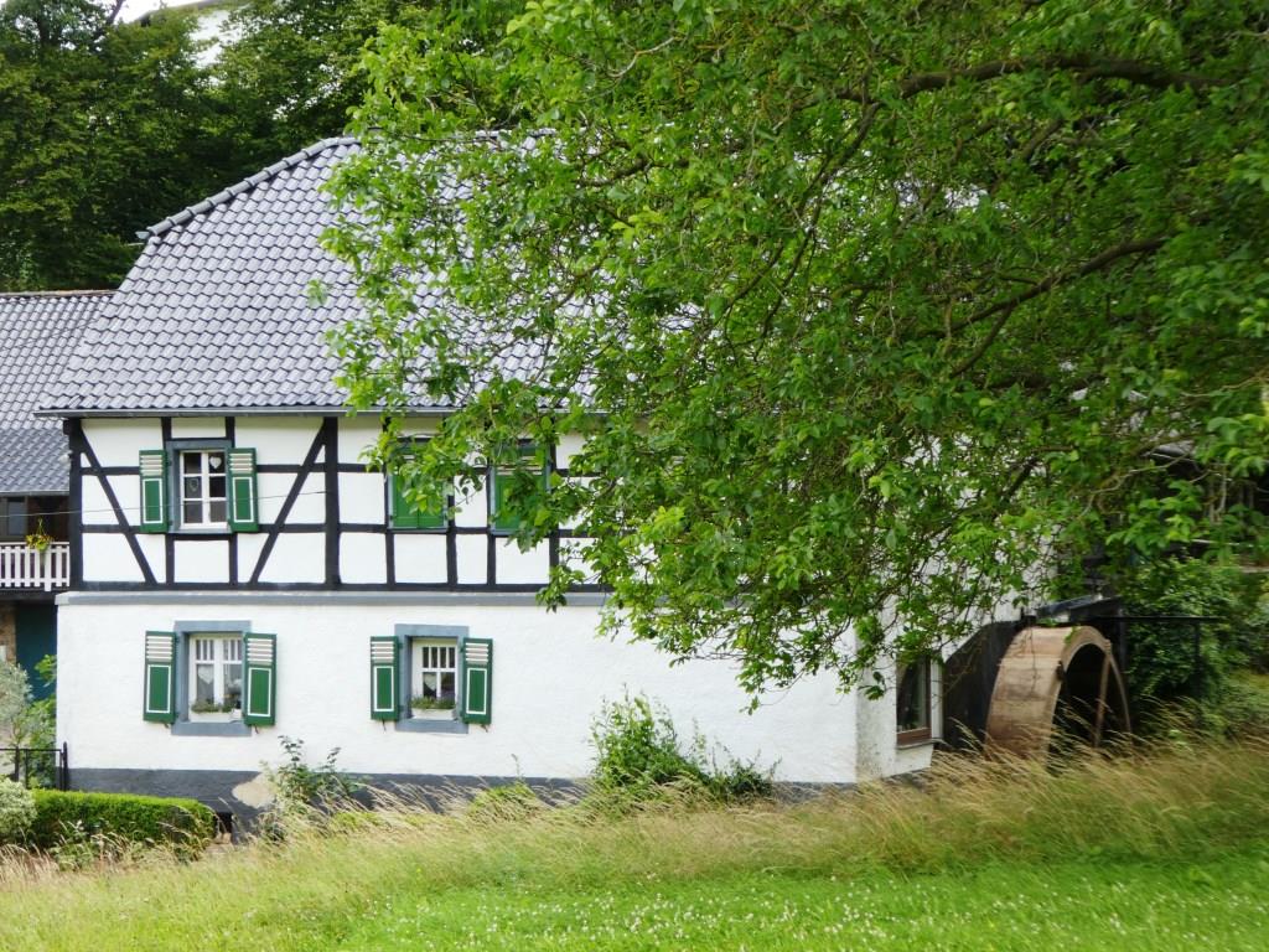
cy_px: 476
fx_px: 2896
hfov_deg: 24.7
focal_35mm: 79
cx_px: 634
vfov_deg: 18.7
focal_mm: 14.1
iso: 100
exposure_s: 1/80
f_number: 4.7
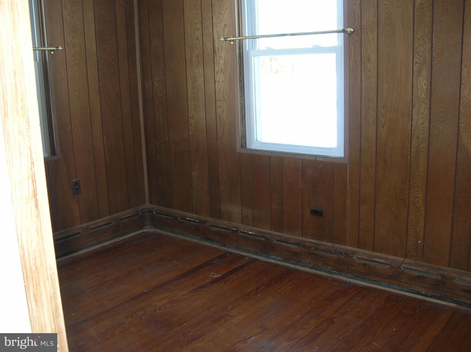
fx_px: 489
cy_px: 176
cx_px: 236
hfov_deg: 51.4
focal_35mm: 36
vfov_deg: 39.6
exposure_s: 1/30
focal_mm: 6
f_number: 2.7
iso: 56
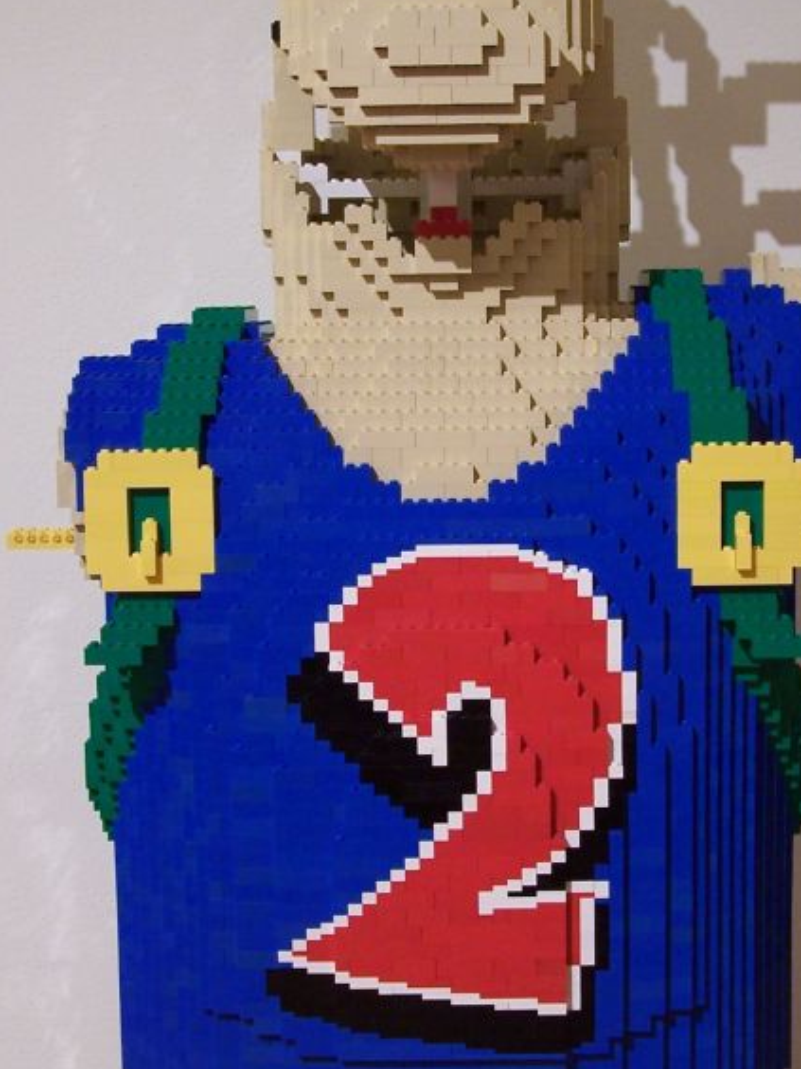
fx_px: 2129
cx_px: 436
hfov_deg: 21.3
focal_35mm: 69
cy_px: 553
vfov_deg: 28.2
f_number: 2.8
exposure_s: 1/2
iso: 80
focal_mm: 6.3
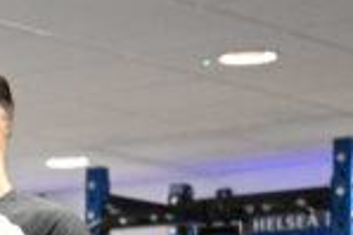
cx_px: -798
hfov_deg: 8.3
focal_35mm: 200
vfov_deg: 6.7
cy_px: 409
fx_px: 1959
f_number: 2.8
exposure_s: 1/200
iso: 4000
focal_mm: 29
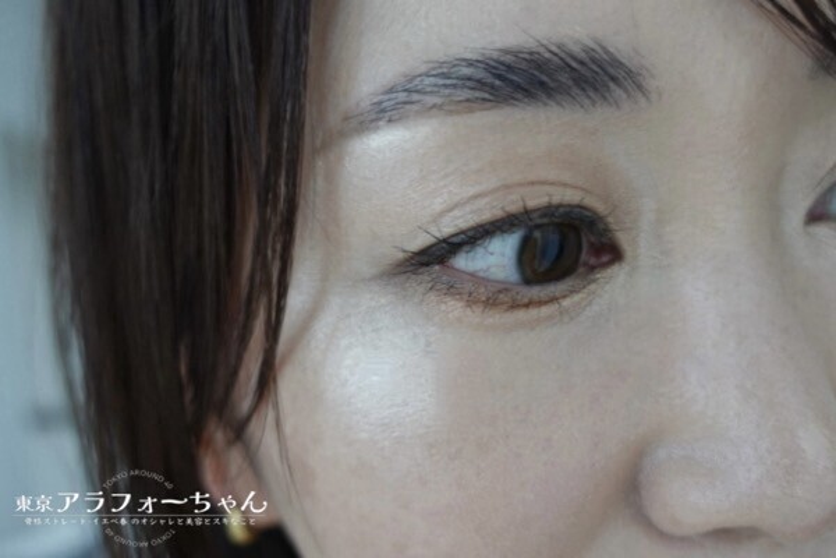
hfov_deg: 73.7
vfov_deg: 53.1
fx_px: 557
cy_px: 279
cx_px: 418
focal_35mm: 24
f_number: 1.8
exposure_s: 1/30
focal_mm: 8.8
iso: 200
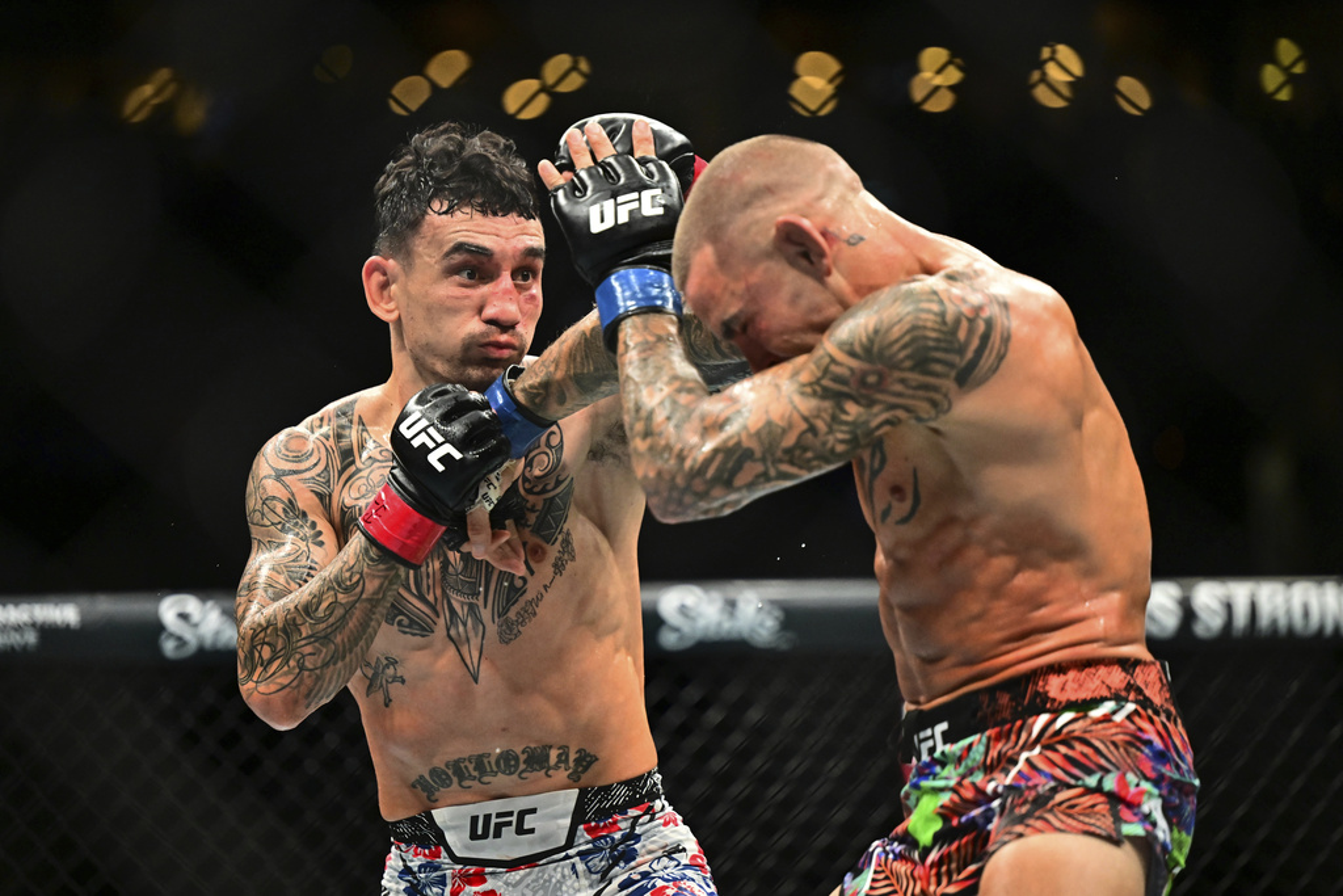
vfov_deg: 8.9
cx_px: 672
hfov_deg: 13.2
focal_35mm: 155
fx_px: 5783
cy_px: 448
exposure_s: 1/1600
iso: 3200
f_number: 2.8
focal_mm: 155
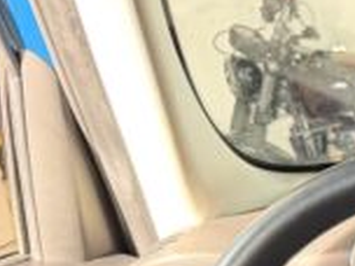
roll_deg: -0.1
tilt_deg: -27.6
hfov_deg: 16.4
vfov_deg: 13.2
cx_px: 659
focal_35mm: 98
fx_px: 1005
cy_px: 517
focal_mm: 6.76
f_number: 1.78
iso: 640
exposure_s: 1/33
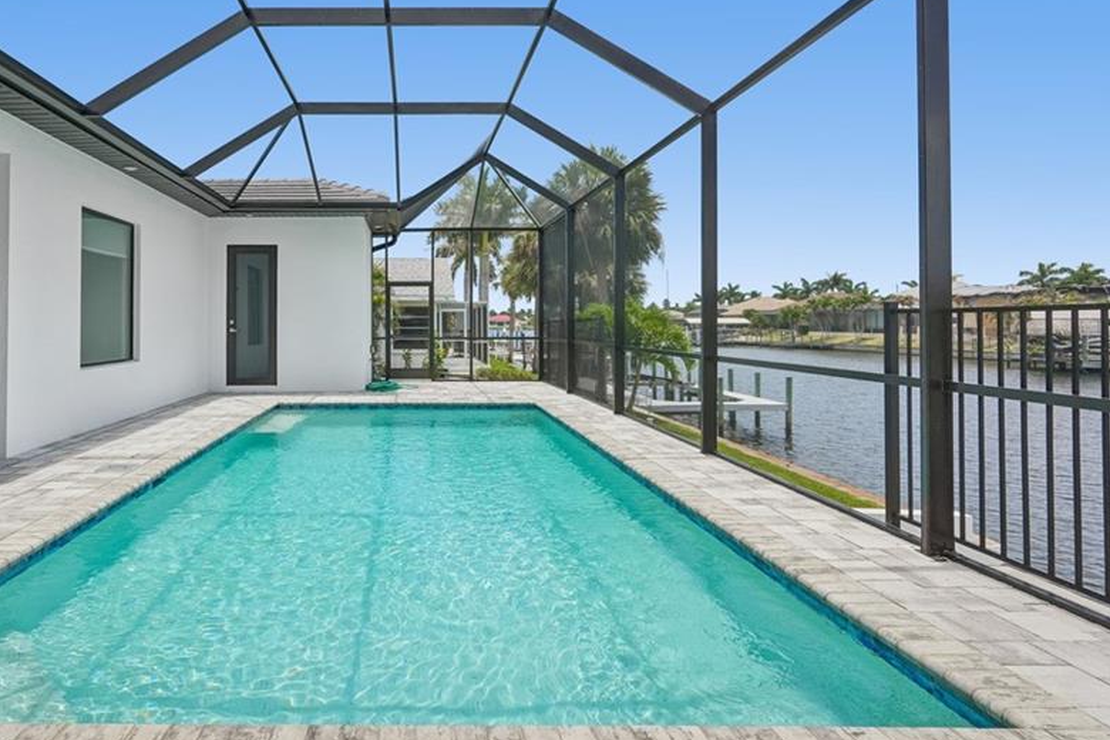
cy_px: 310
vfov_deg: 59.2
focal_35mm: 21
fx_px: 647
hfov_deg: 79.5
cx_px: 407
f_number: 8
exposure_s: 1/1000
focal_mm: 16
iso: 400
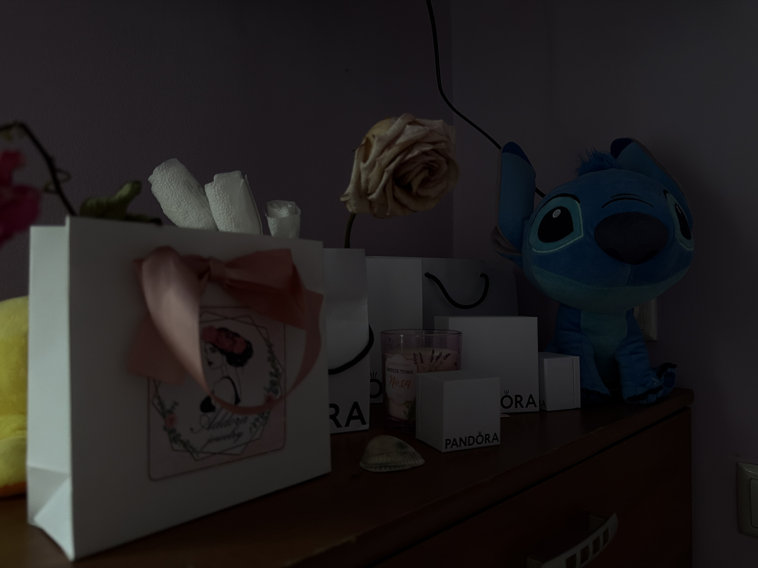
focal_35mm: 24
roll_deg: +0.5
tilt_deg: +1.4
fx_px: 526
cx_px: 379
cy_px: 284
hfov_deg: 71.6
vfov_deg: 56.8
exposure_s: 1/60
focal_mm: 6.76
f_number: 1.78
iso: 400
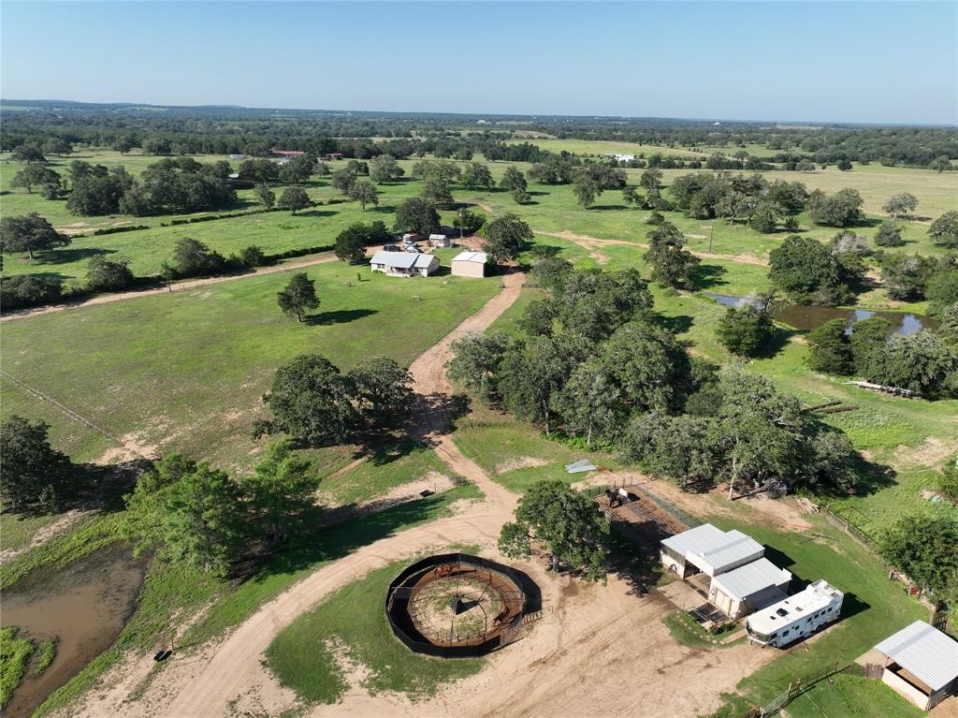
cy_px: 359
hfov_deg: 71.6
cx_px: 479
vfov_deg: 56.8
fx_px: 664
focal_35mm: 24
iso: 110
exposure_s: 1/1250
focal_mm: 12.29
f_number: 2.8
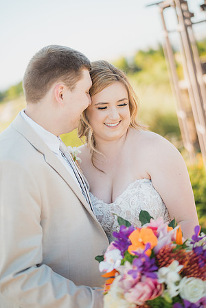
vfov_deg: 39.6
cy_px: 154
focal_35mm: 50
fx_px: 429
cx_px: 103
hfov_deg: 27.0
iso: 125
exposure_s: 1/1600
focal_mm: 50
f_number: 1.4
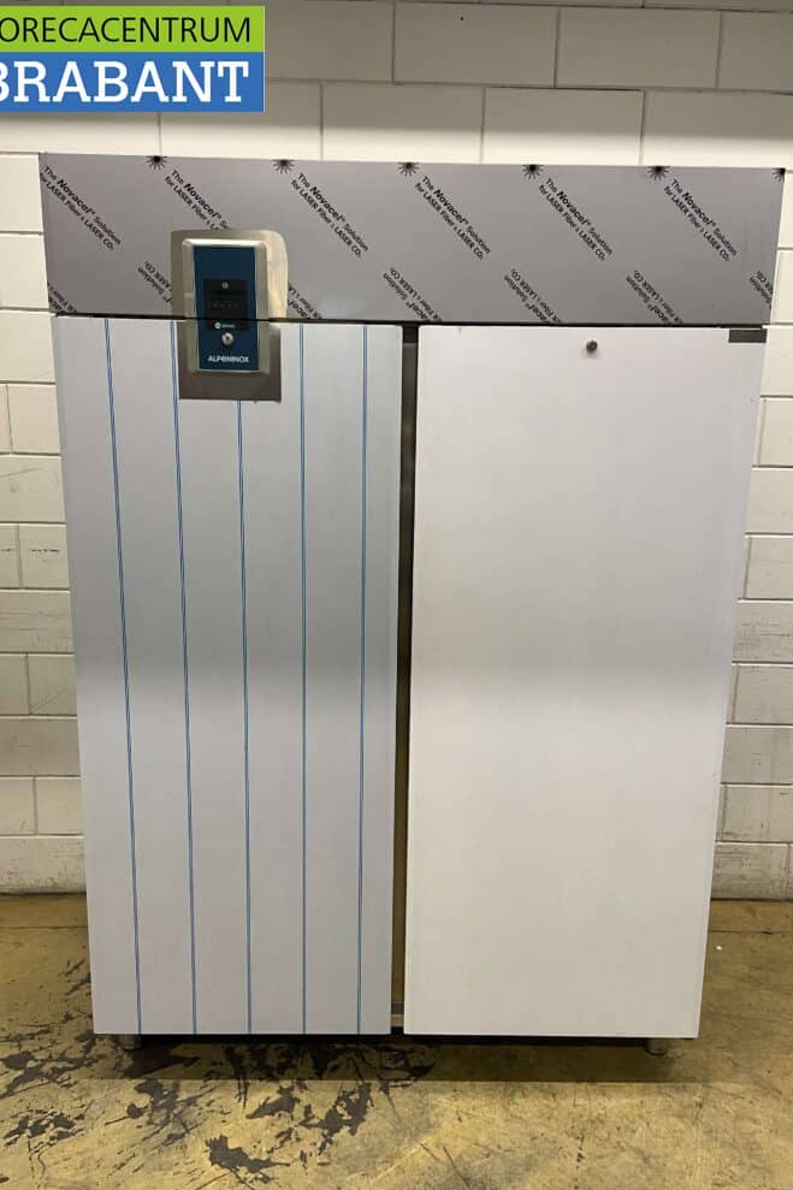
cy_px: 598
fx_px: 925
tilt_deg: -13.2
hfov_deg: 46.4
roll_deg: -1.3
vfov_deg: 65.5
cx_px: 395
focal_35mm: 28
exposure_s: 1/50
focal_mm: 4.25
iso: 160
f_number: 1.8
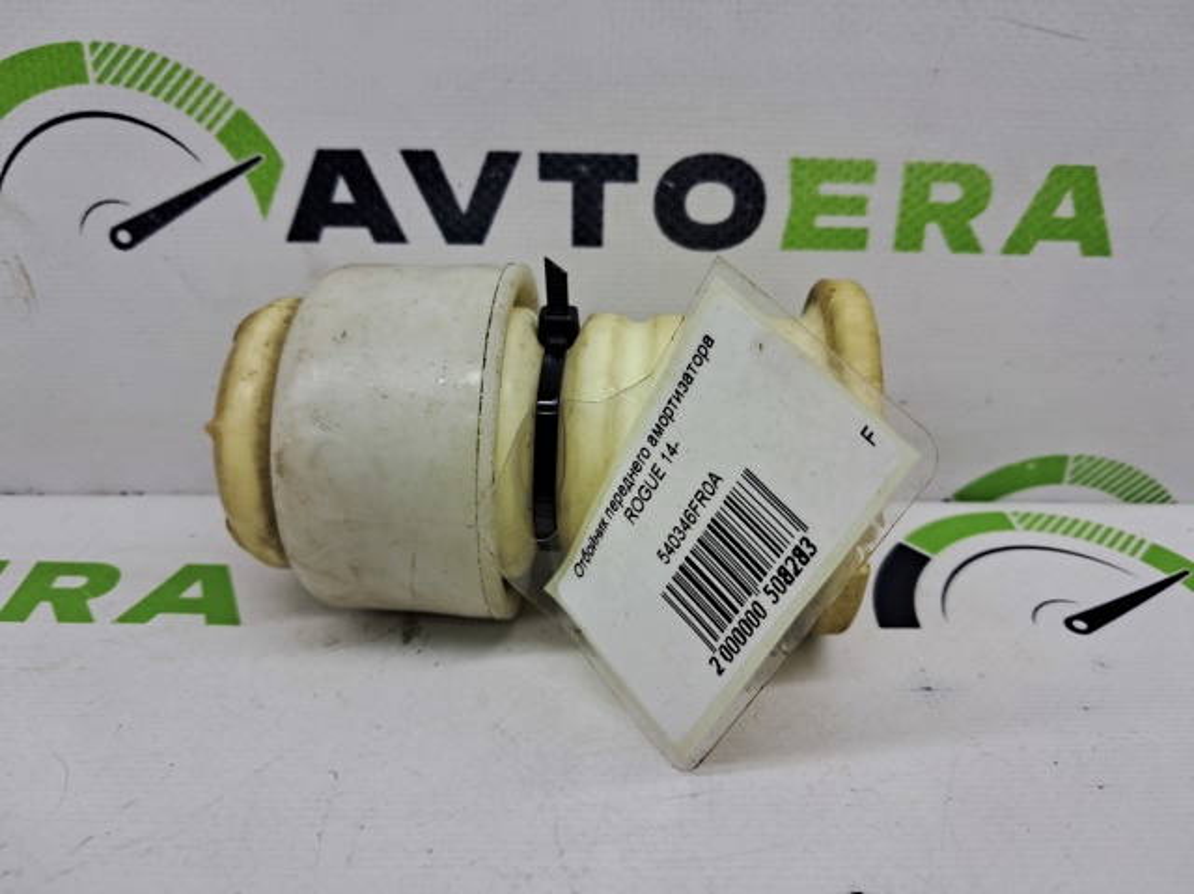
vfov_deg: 51.3
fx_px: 931
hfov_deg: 65.4
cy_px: 447
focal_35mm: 27
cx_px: 597
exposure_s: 1/100
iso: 50
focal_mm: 4
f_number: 1.8
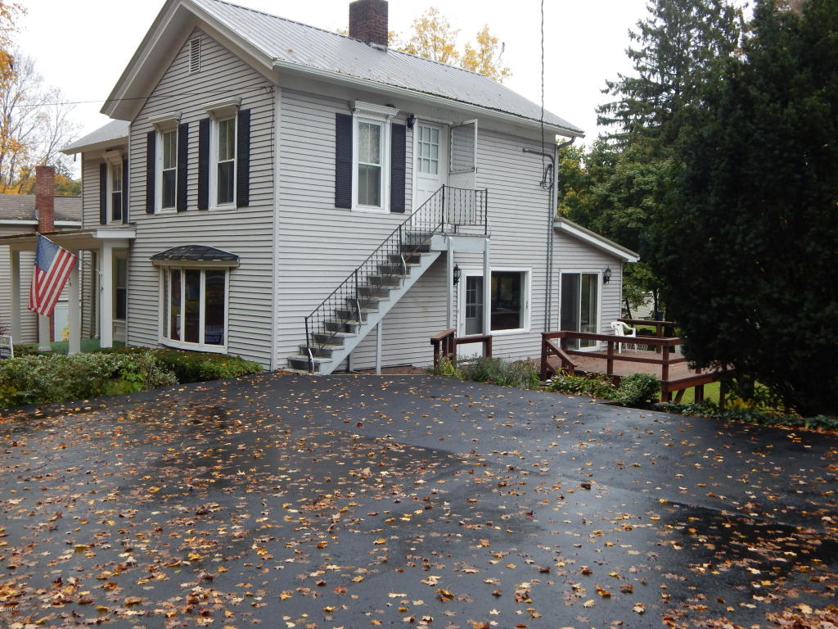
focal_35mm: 34
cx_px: 419
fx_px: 823
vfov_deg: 41.8
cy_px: 314
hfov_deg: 54.0
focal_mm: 6.1
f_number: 3.3
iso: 125
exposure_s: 1/100
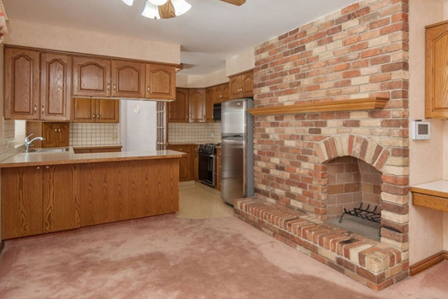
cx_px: 271
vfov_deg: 56.9
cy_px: 123
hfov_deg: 77.6
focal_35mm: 22
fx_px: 274
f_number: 5
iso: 200
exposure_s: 1/60
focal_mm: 12
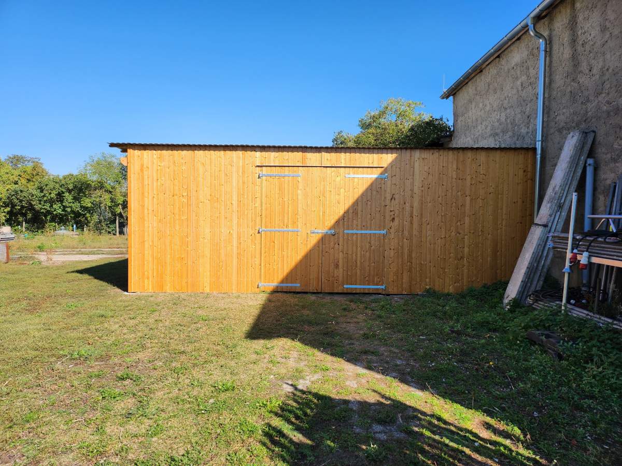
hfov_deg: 71.6
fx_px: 431
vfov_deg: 56.8
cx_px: 311
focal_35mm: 24
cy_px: 233
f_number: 1.8
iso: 50
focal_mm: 5
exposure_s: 1/2071
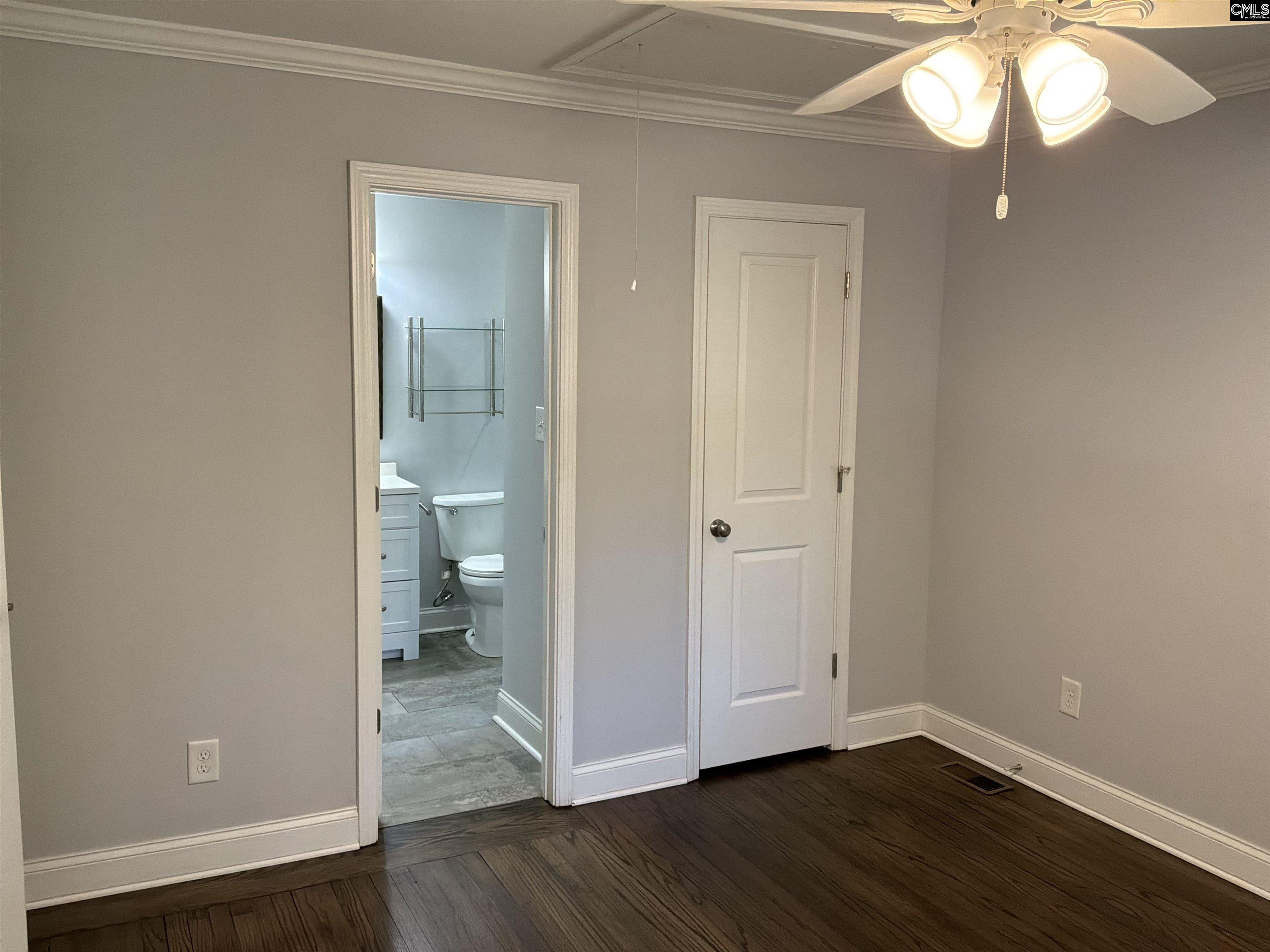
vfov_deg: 49.7
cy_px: 476
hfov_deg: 63.4
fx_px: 1027
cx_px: 635
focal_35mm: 28
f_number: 1.8
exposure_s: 1/60
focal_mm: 3
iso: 100
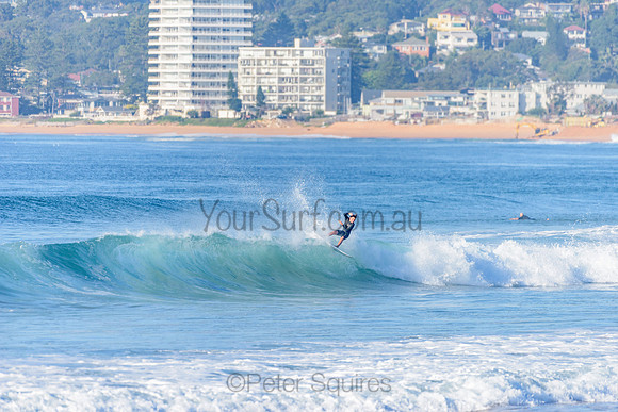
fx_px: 8585
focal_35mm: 500
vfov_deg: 2.8
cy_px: 206
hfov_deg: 4.1
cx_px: 309
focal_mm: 500
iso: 220
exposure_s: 1/2000
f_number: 5.6
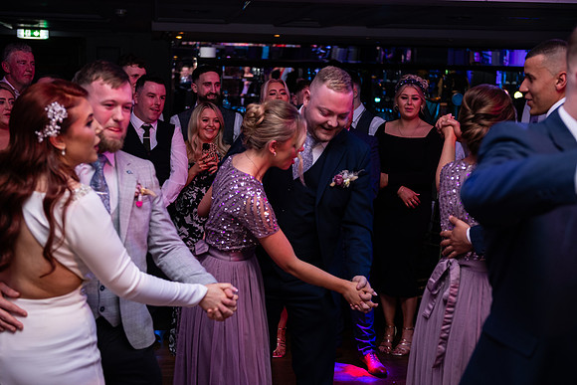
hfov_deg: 35.6
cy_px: 192
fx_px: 898
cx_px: 288
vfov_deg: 24.2
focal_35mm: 56
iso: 500
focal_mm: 56
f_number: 3.5
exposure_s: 1/160
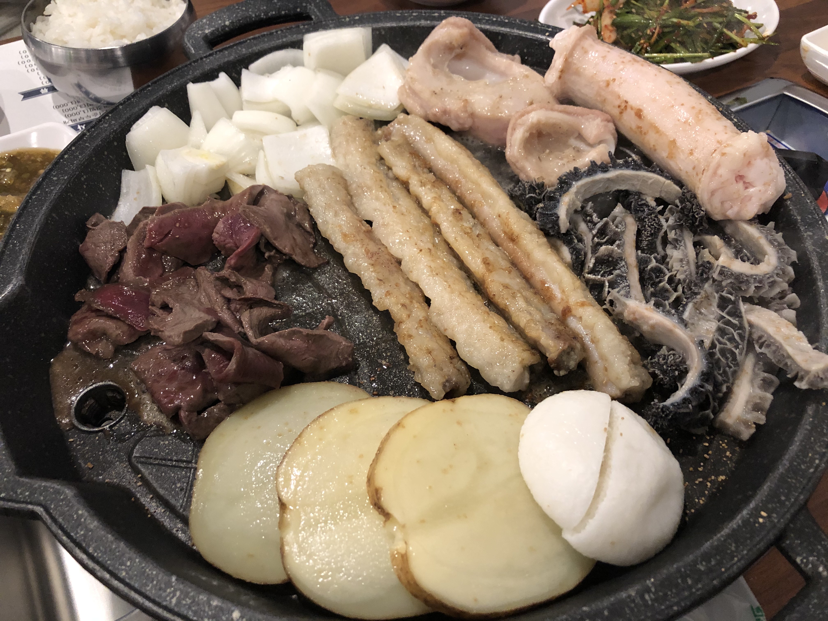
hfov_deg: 63.4
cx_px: 414
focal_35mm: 28
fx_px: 670
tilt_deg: -50.7
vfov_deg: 49.7
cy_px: 310
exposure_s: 1/15
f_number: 1.8
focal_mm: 3.99
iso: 80
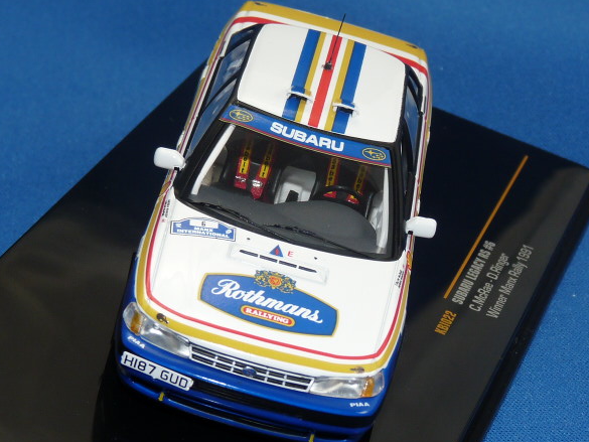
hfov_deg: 16.8
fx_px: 1991
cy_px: 223
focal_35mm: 117
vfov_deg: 12.7
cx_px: 290
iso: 100
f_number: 4
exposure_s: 1/30
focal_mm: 10.8
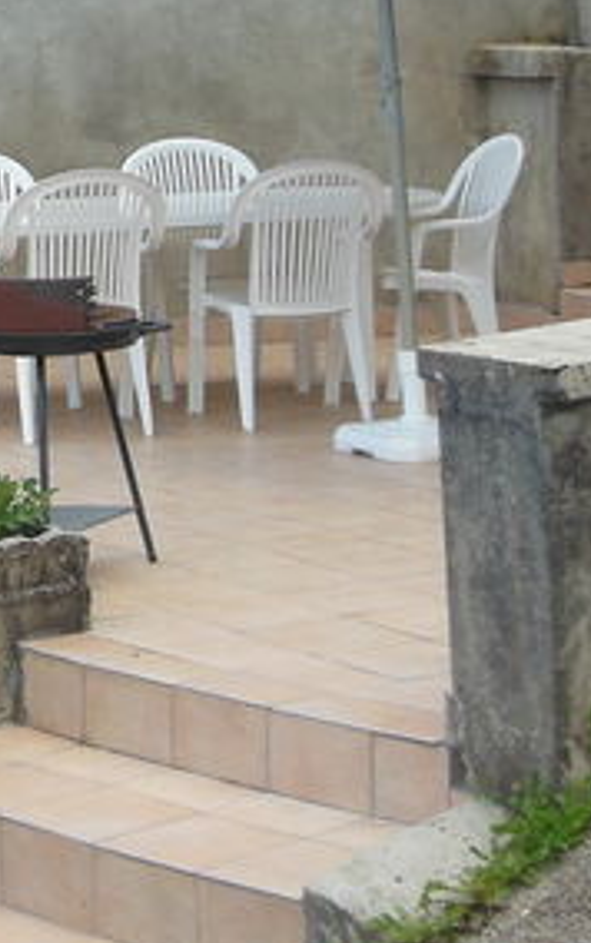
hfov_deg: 10.5
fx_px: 3163
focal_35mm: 123
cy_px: -46
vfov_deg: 16.5
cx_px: -113
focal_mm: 6
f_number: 3.5
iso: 125
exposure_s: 1/250
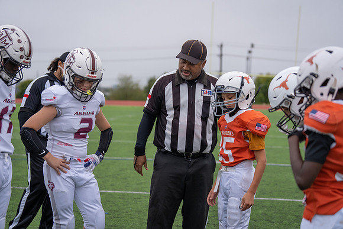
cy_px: 114
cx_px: 172
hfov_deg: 28.8
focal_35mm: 70
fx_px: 667
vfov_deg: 19.5
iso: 500
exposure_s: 1/1000
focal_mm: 70
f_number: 2.8
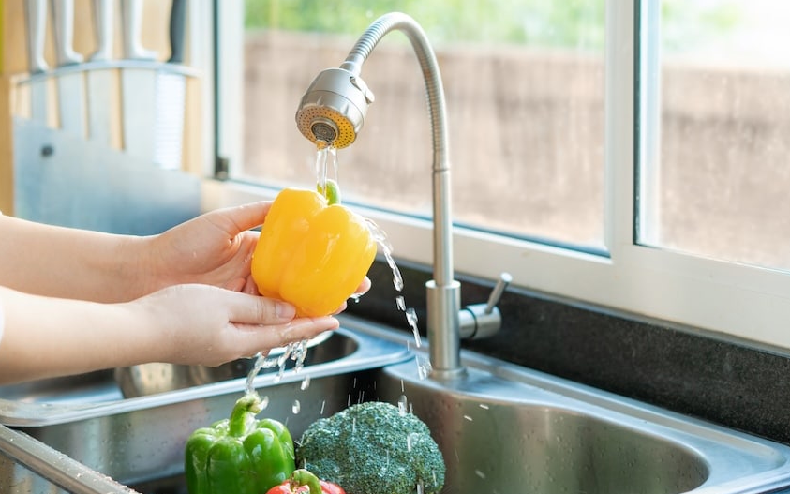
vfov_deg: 18.3
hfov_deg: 28.9
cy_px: 219
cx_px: 300
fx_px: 1529
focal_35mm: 71
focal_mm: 55
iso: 500
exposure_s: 1/160
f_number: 2.8
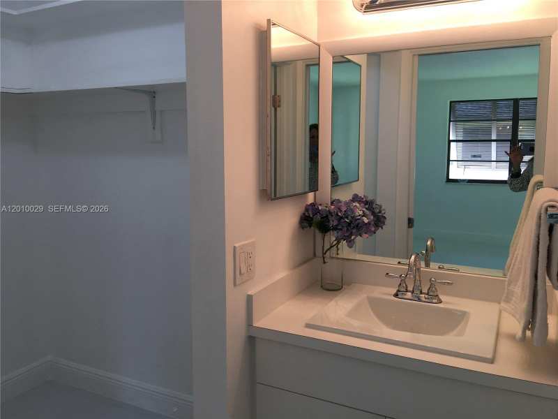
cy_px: 210
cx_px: 279
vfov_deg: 48.2
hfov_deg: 61.7
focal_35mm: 29
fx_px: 467
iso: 25
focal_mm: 4.15
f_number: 2.2
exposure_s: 1/40
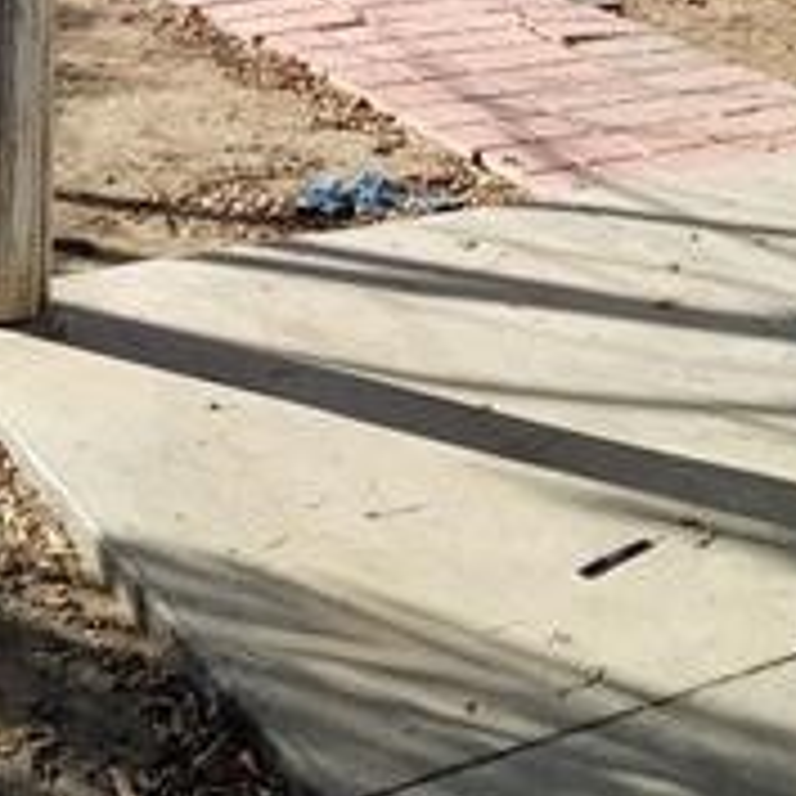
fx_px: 1951
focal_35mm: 75
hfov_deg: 23.0
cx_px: 360
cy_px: -153
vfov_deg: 21.5
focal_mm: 7
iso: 20
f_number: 1.8
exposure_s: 1/517
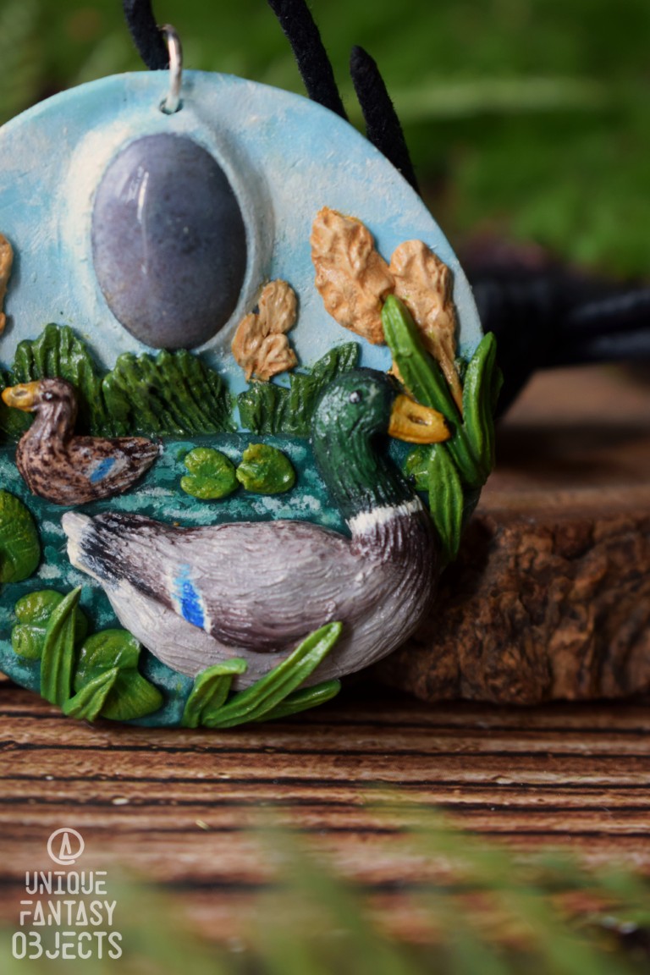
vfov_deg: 24.6
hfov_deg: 16.6
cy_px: 488
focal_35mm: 82
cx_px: 325
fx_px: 2234
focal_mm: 55
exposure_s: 1/60
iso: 500
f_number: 5.6
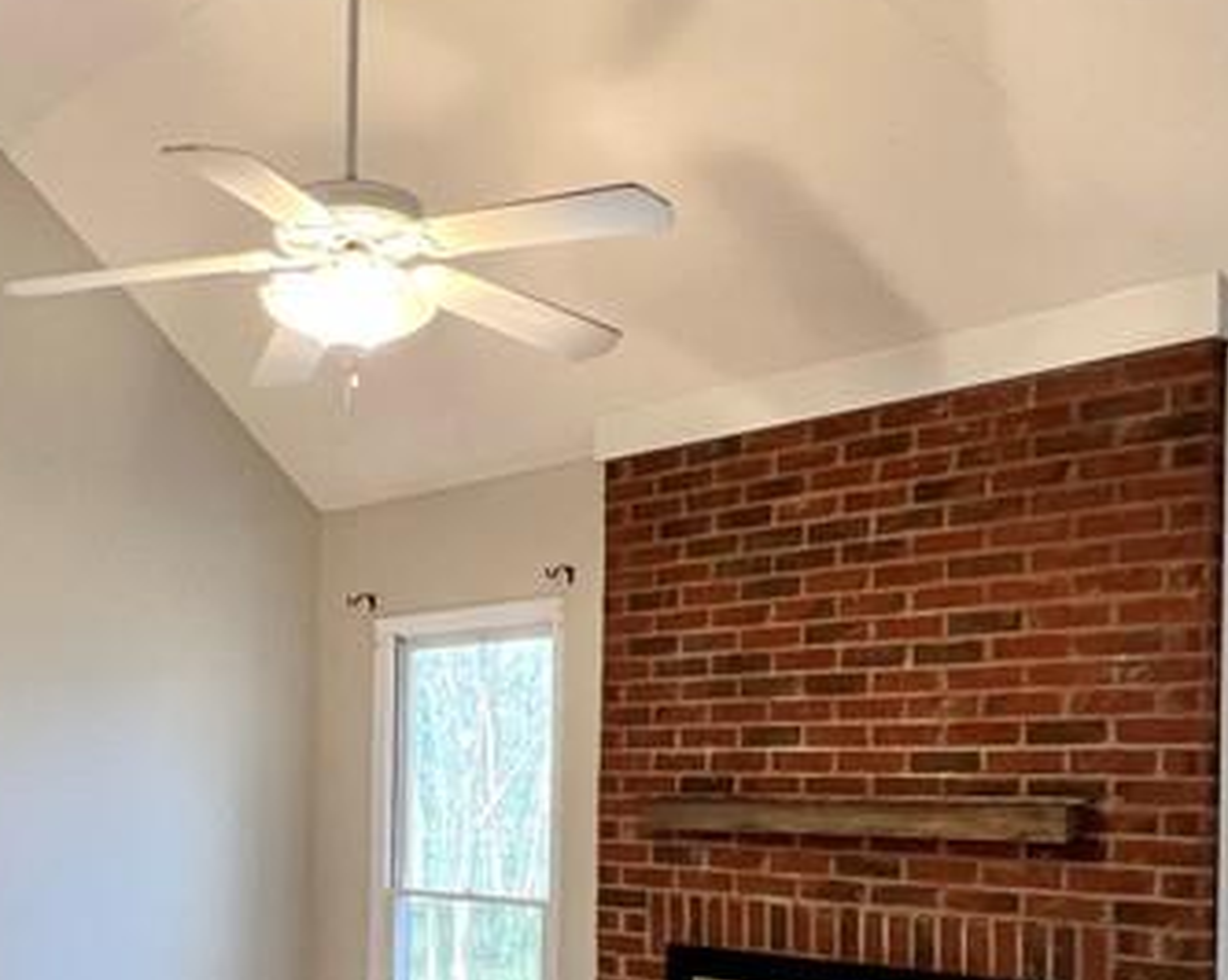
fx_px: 1417
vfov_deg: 36.5
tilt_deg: -0.4
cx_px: 358
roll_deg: -1.0
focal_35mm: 39
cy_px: 827
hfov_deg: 45.7
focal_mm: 1.57
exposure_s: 1/60
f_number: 1.8
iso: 250
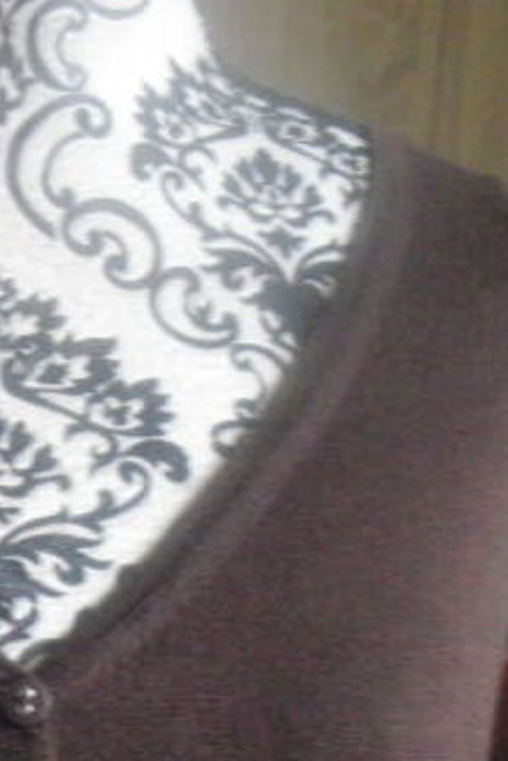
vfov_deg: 23.2
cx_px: -32
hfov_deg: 15.5
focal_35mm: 86
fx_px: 1820
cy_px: 639
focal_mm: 6.3
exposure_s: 1/15
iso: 800
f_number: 3.1
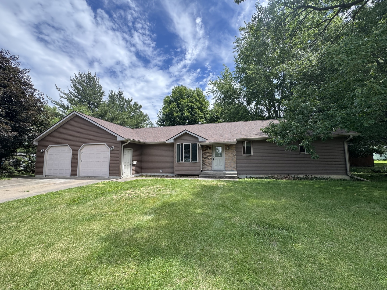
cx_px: 194
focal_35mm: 14
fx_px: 157
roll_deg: +0.9
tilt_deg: +5.0
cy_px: 145
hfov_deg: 102.1
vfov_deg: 85.7
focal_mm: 2.22
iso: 40
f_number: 2.2
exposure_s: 1/741
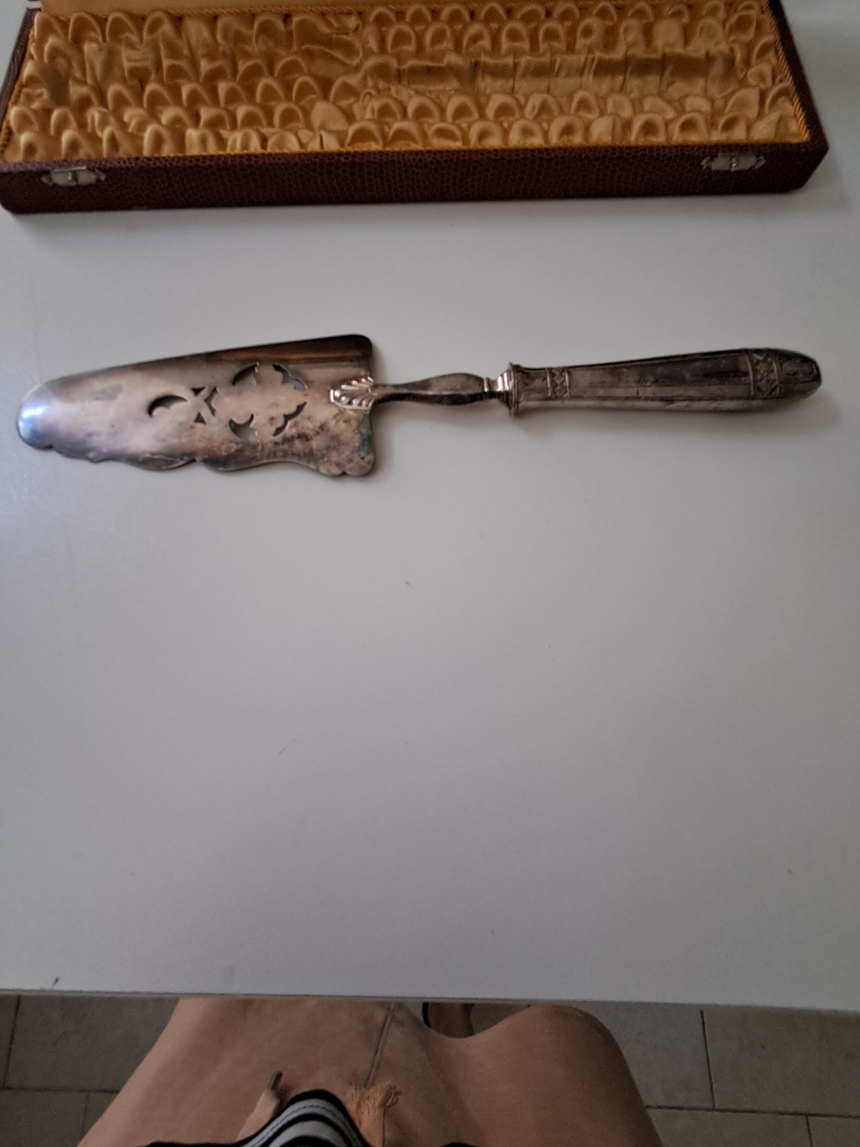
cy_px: 574
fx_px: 530
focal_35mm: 16
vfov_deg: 94.5
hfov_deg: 78.1
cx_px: 430
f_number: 2.2
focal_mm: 1.64
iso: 320
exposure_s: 1/25
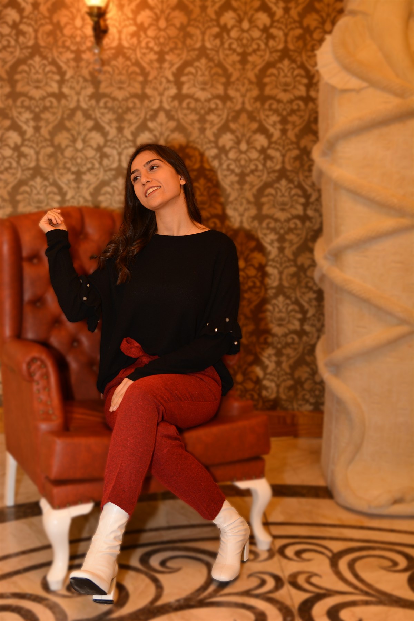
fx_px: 880
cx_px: 207
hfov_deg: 26.5
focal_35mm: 51
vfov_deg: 38.9
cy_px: 310
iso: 250
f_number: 2.8
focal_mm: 34
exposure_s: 1/60
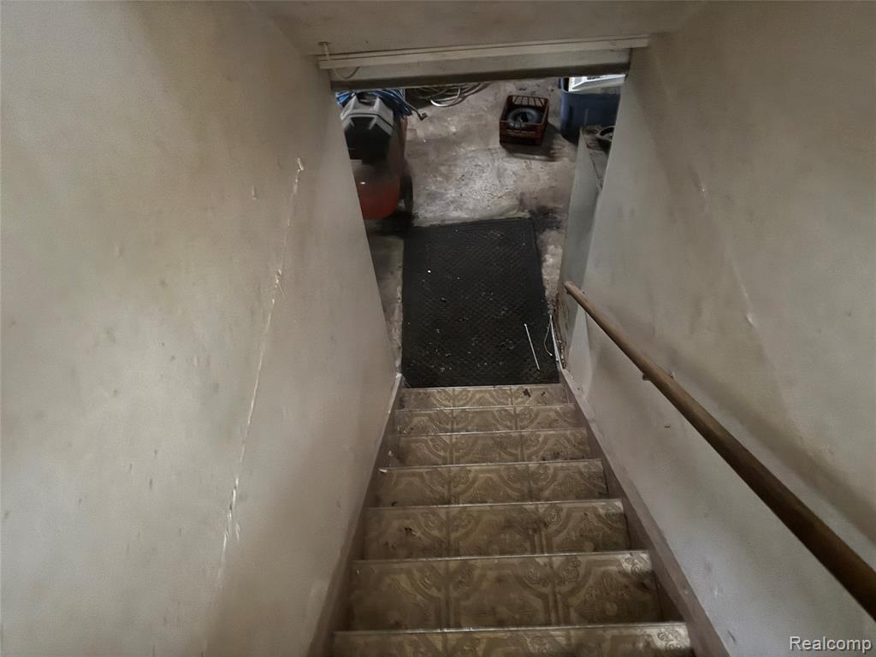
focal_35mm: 24
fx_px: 607
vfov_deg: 56.8
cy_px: 328
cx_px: 438
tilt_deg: -55.8
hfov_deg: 71.6
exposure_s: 1/10
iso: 1250
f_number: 1.78
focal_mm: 6.76
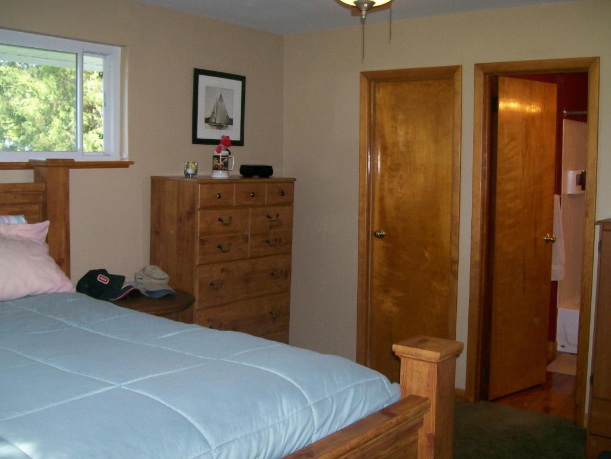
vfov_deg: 39.7
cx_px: 306
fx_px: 636
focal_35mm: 36
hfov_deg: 51.3
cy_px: 230
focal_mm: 6
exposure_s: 1/64
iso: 140
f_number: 2.7
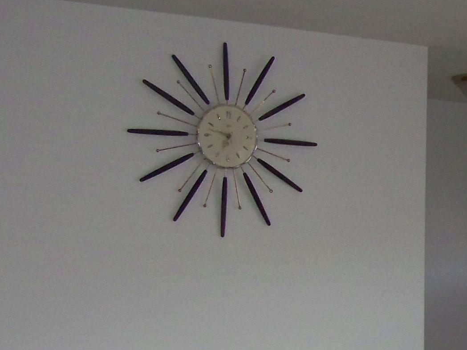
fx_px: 1389
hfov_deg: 18.1
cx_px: 568
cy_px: 299
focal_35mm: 103
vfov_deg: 14.2
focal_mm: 5.85
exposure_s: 1/30
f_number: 2.8
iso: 200
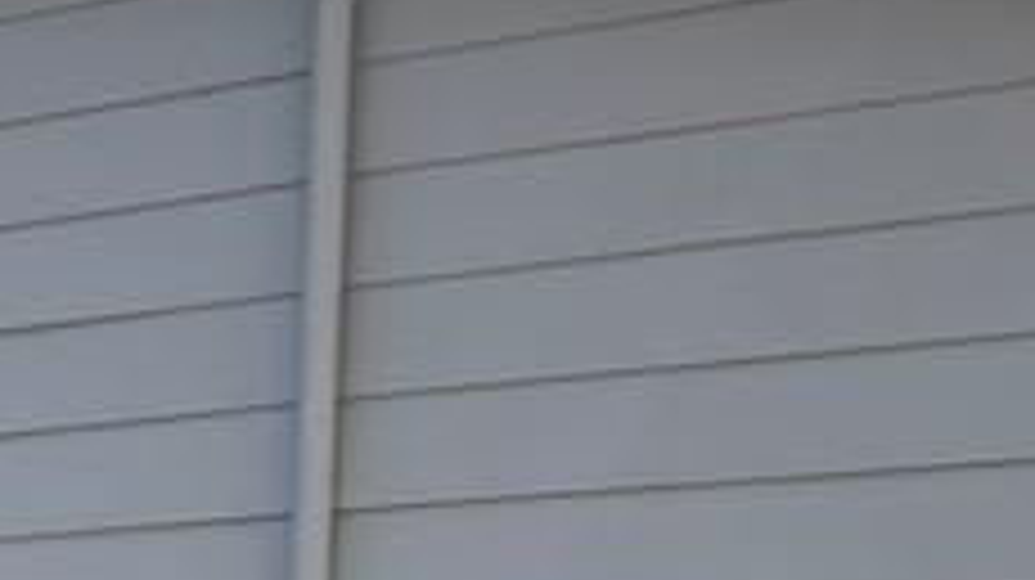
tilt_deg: +1.3
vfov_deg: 9.2
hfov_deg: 15.9
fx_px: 3456
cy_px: 1048
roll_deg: -2.8
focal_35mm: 126
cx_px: -436
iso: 50
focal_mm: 5.7
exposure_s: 1/1029
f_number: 1.5
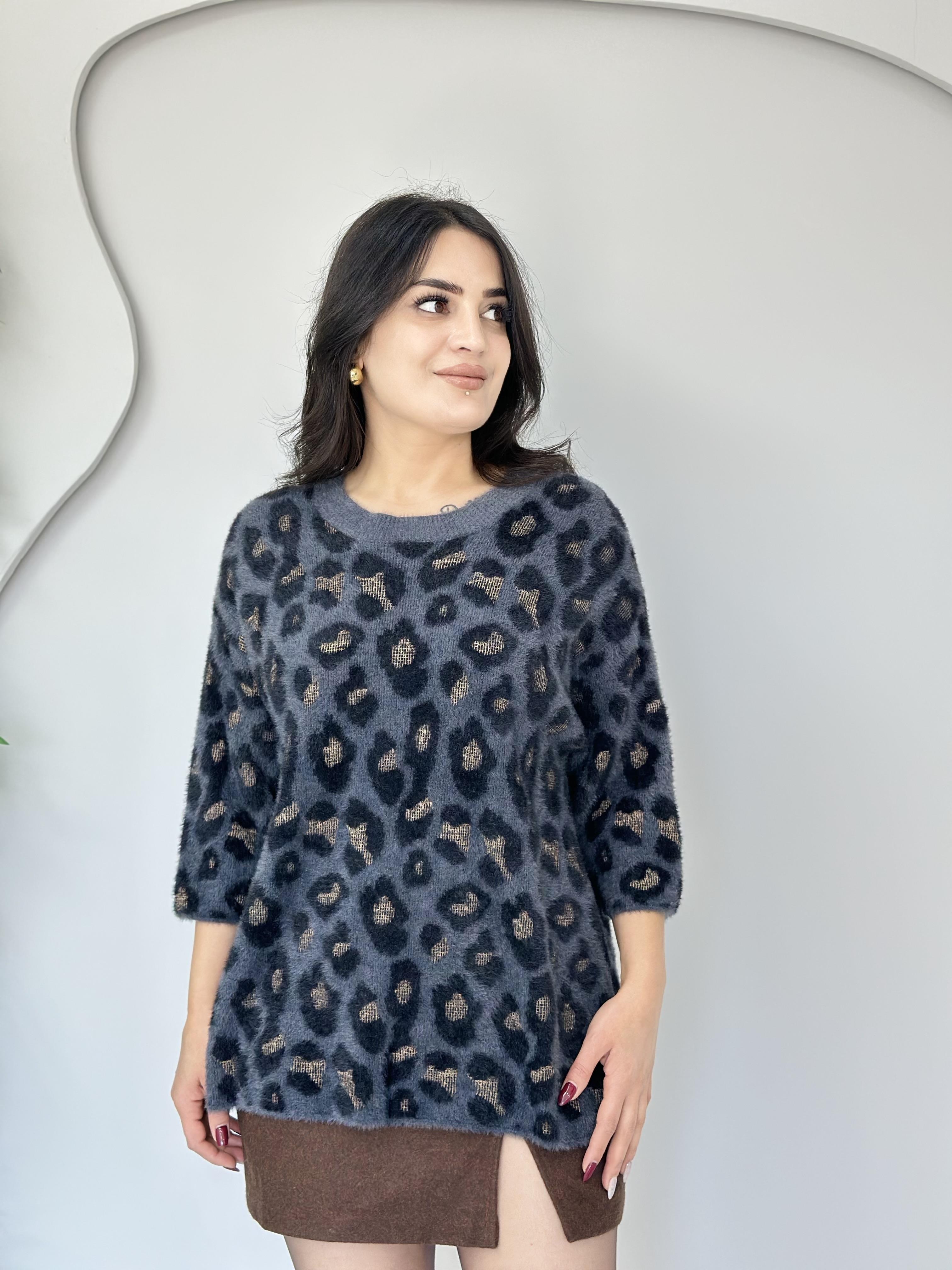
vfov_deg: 39.7
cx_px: 476
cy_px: 635
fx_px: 1760
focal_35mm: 48
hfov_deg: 30.3
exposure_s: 1/100
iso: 125
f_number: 1.78
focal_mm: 6.86
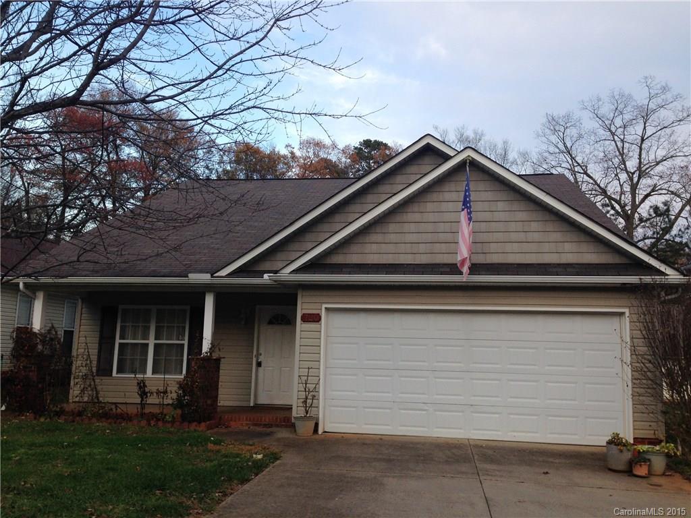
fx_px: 659
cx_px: 346
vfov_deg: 42.9
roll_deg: -0.9
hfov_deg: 55.4
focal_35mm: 33
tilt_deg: +8.5
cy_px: 259
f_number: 2.4
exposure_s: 1/125
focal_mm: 4.12
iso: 50
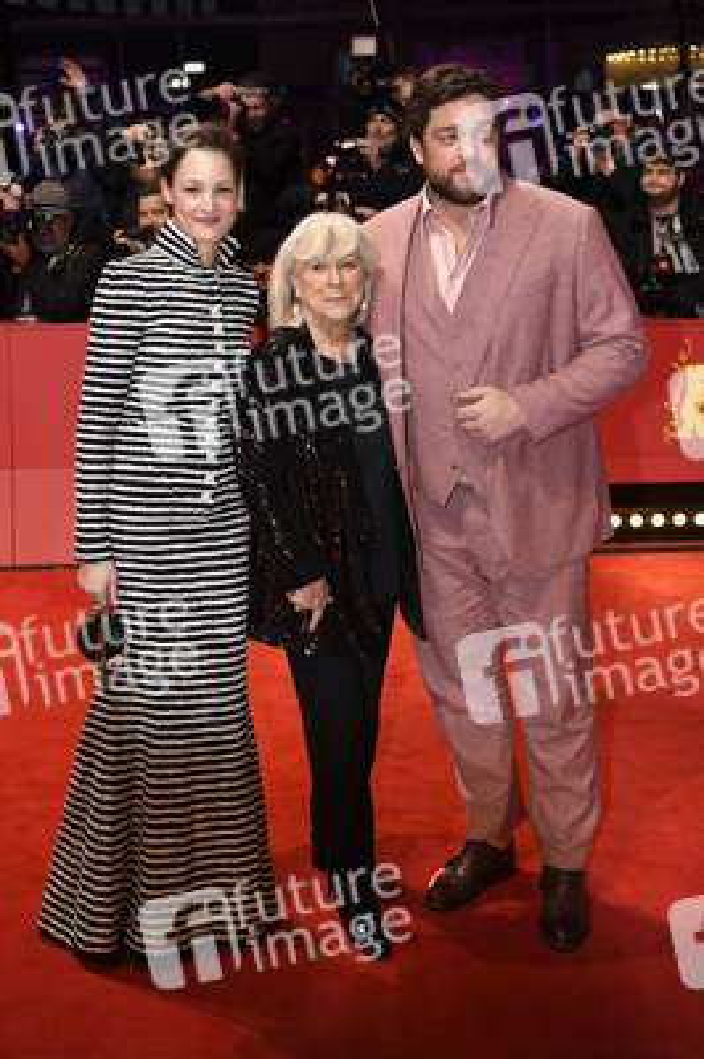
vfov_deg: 44.5
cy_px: 530
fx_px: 1293
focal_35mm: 44
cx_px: 352
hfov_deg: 30.5
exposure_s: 1/400
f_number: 3.5
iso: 800
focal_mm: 44
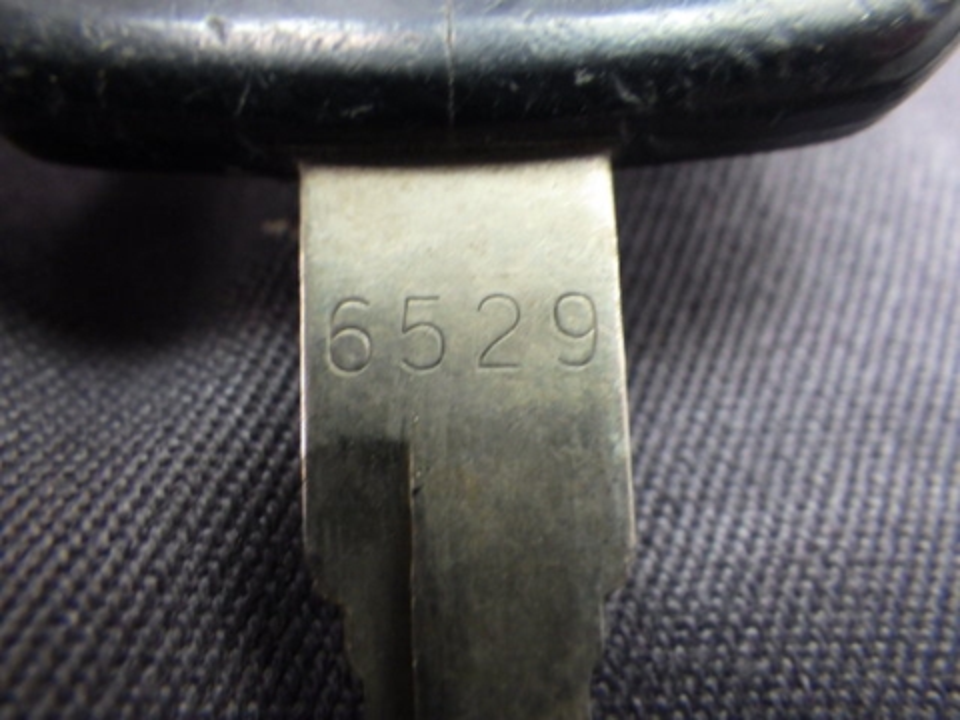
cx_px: 480
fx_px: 943
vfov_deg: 41.8
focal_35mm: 34
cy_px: 360
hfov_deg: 54.0
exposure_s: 1/50
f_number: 3.8
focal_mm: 6.1
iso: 800
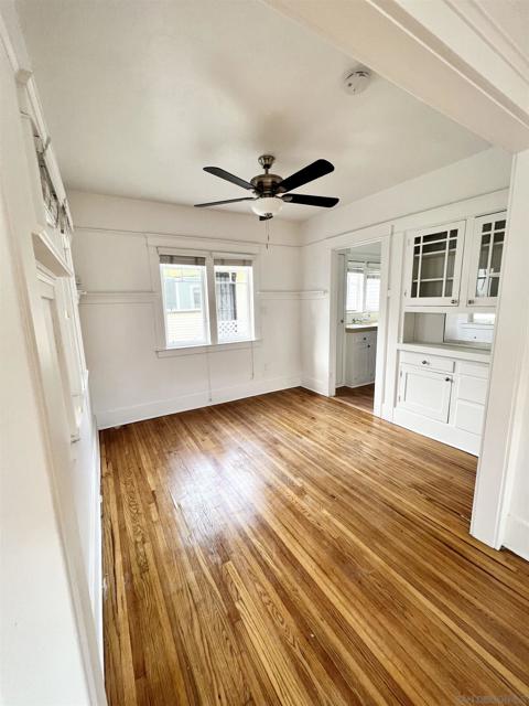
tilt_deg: -8.8
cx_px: 264
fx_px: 265
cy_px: 353
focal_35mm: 13
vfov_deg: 106.2
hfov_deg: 89.9
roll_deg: +1.4
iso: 80
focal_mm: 1.57
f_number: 1.8
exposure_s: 1/99
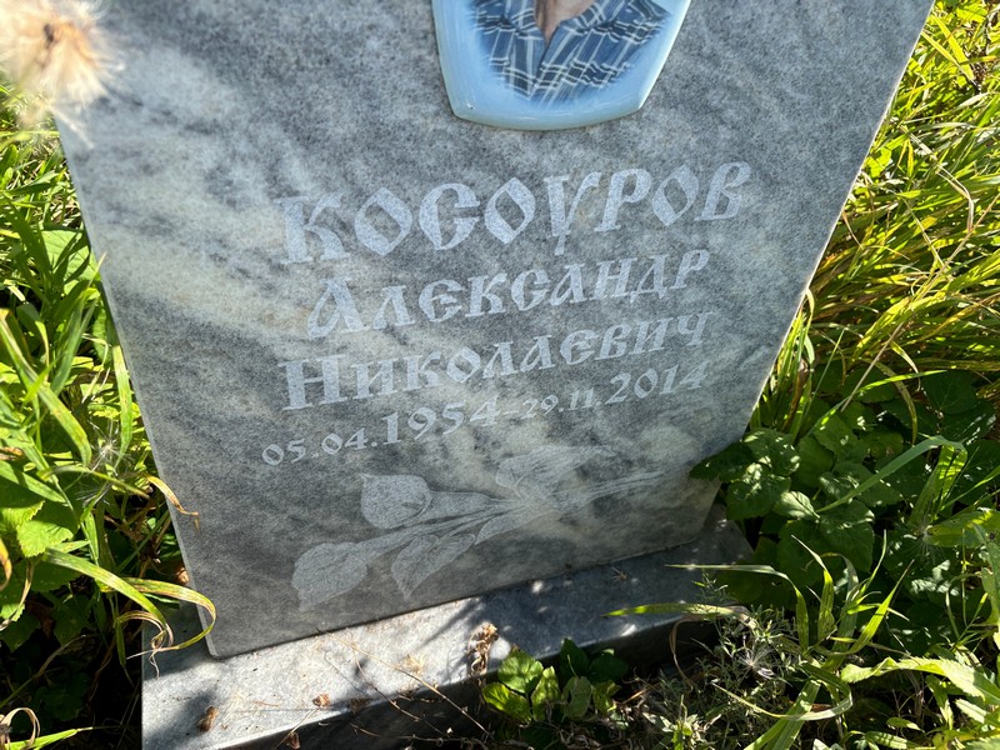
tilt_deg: -39.7
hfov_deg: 67.3
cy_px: 375
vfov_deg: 53.1
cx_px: 500
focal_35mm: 26
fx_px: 751
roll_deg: -6.6
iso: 50
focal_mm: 5.96
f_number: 1.6
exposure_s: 1/805
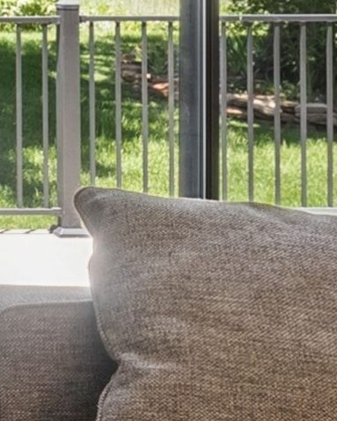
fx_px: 1659
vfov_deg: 14.0
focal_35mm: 133
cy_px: -92
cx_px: -690
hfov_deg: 9.2
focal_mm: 16
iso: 640
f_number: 8
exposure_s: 1/25
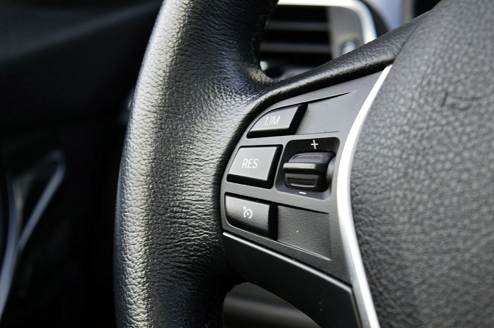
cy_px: 164
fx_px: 1131
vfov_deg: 16.5
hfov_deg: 24.6
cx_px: 247
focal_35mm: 82
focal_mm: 55
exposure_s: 1/60
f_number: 7.1
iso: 800
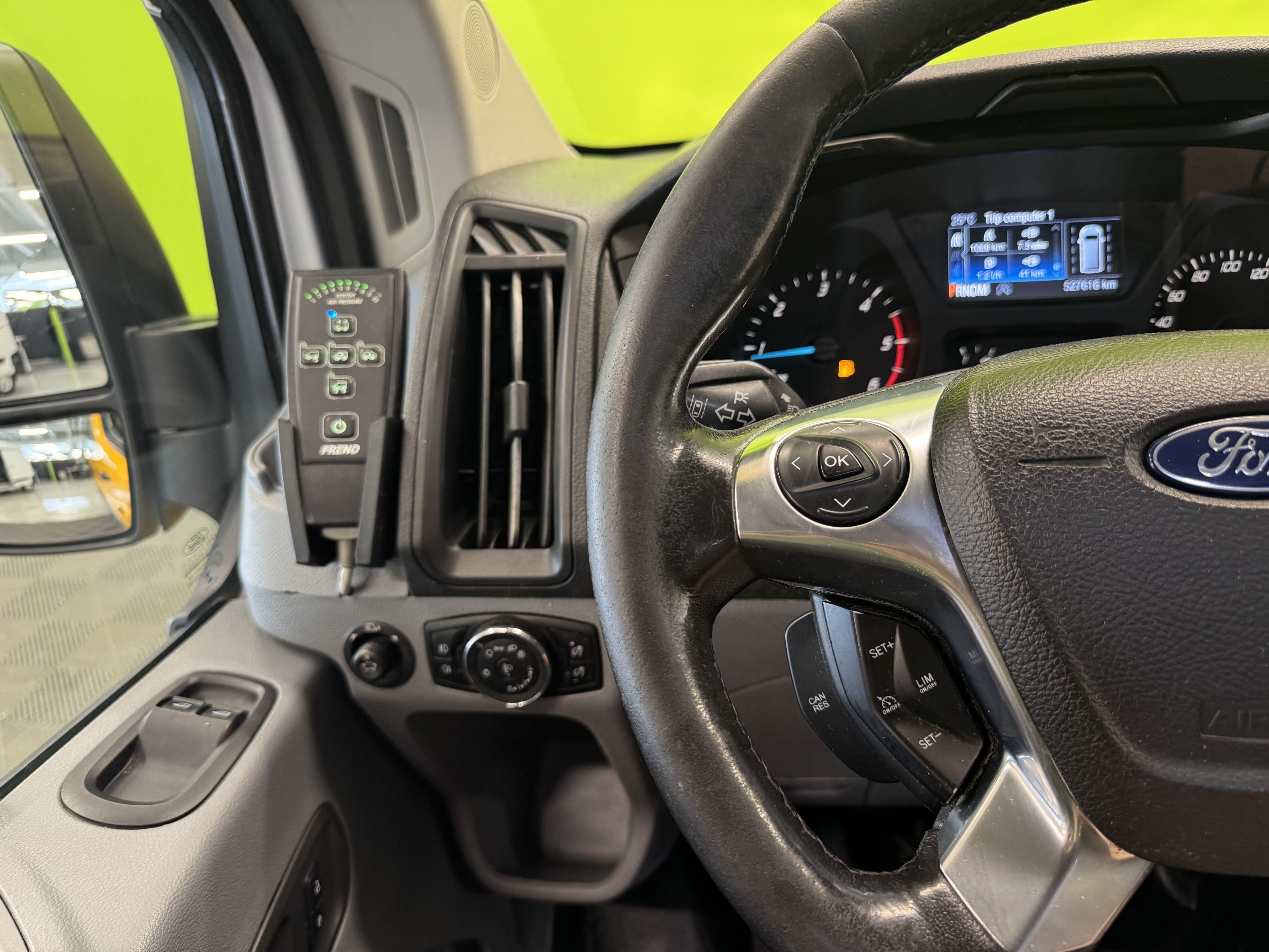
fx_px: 880
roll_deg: +6.0
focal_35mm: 24
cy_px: 476
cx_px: 634
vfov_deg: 56.8
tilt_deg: -28.6
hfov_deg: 71.6
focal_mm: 6.76
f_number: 1.78
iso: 250
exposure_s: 1/50
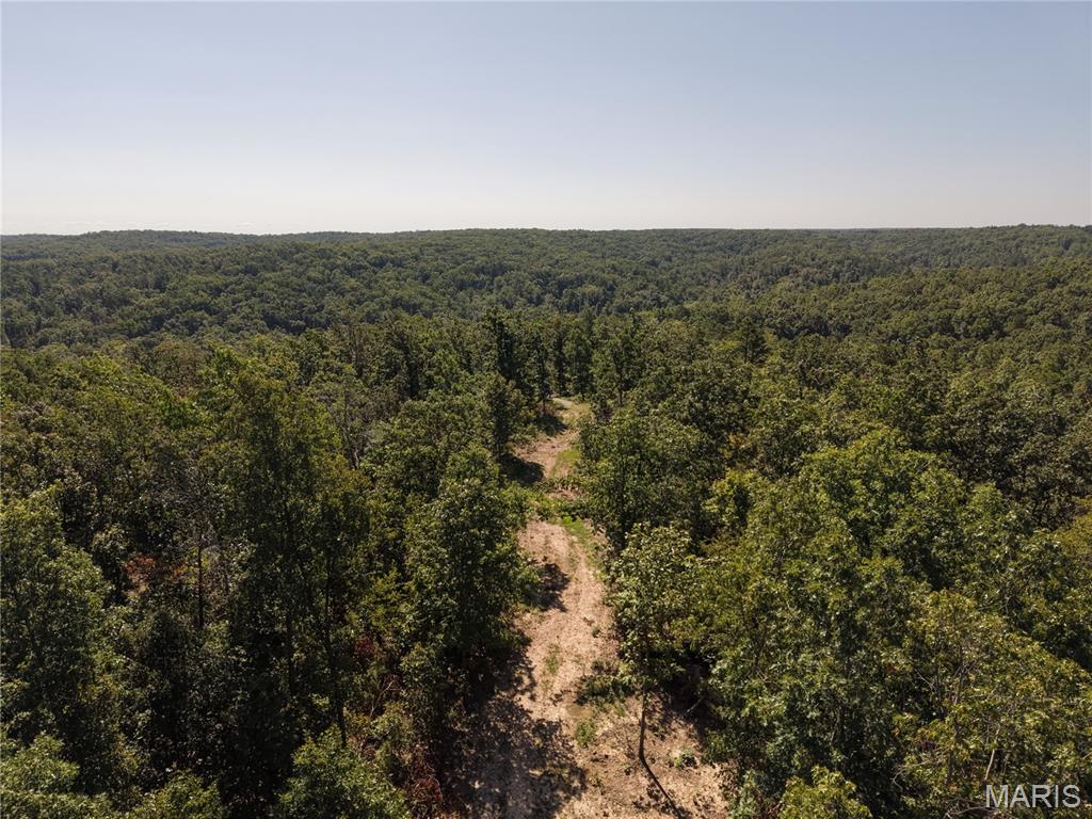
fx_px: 757
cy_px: 410
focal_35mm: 24
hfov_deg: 71.6
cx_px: 546
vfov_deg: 56.8
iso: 200
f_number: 1.8
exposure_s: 1/125
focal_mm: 8.67
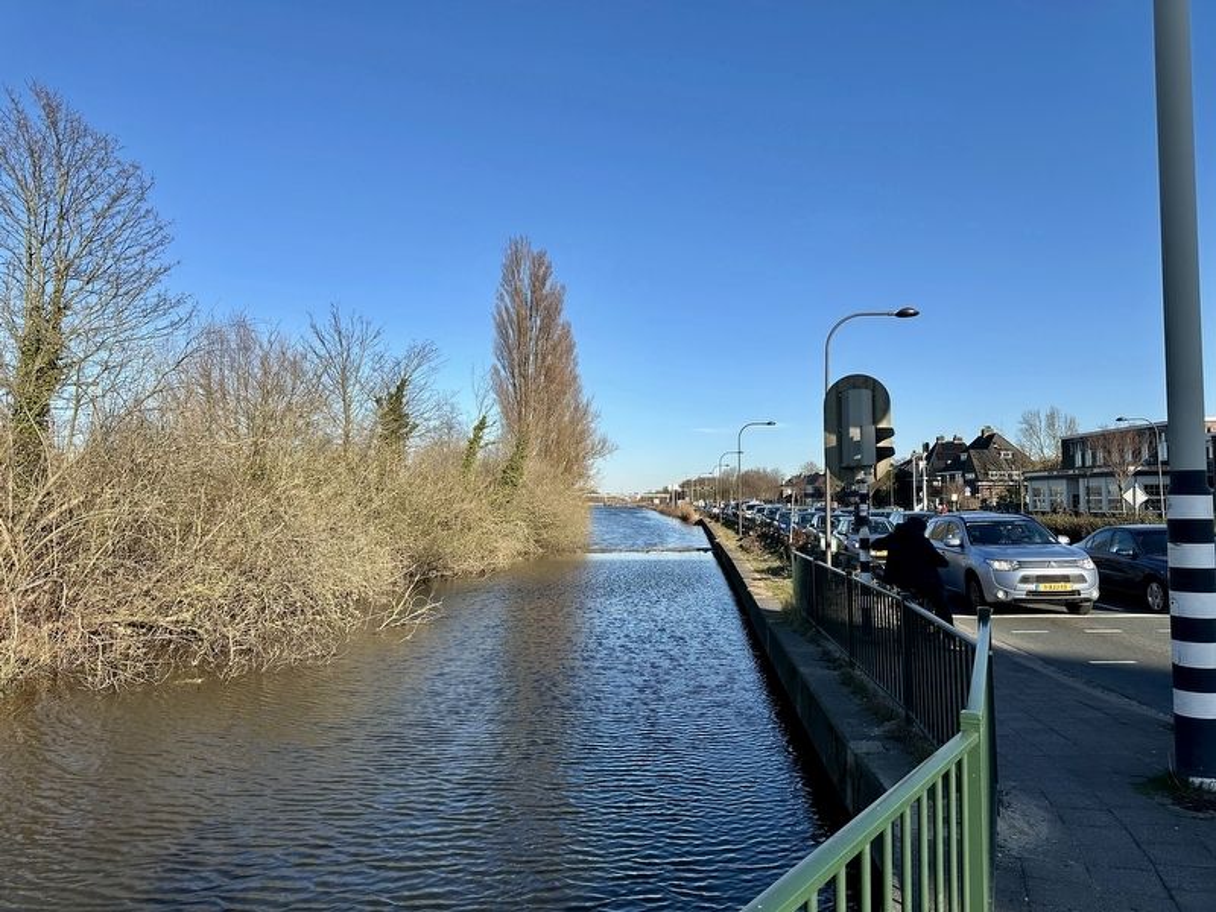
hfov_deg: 71.6
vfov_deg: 56.8
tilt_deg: +3.5
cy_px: 456
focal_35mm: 24
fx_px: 843
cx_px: 608
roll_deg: +0.0
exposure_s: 1/4016
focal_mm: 6.86
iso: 80
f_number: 1.78
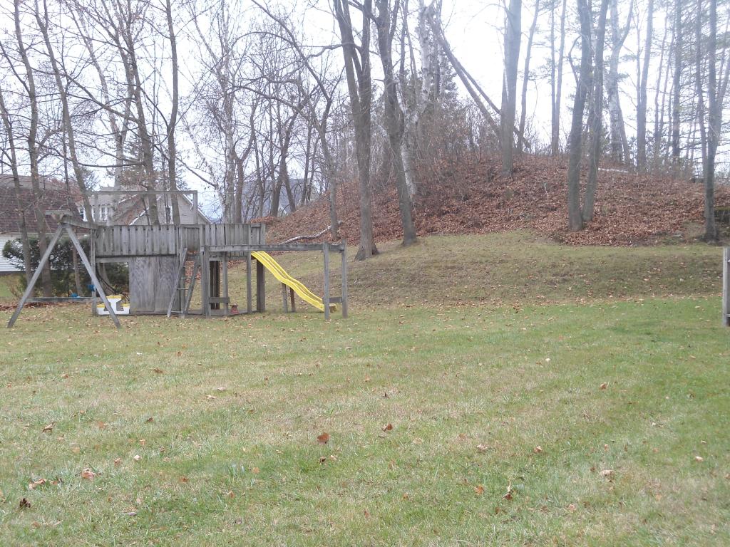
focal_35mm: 44
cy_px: 274
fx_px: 928
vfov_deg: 32.9
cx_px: 365
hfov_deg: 42.9
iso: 80
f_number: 3.5
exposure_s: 1/80
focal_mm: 7.9
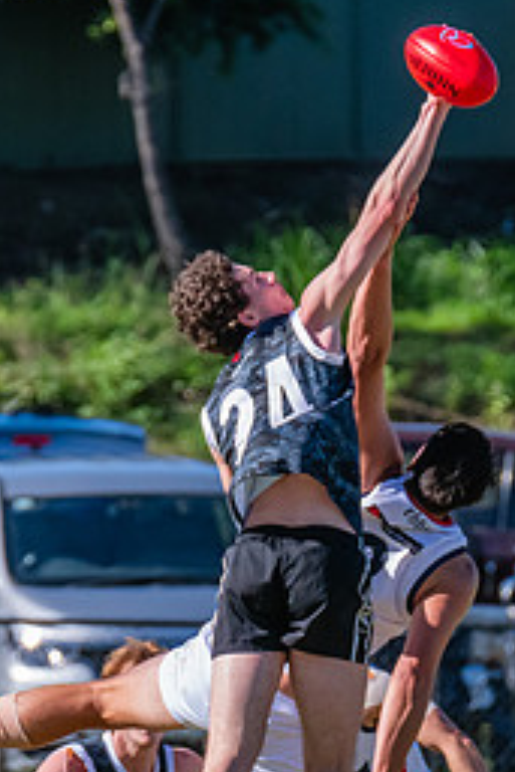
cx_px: 394
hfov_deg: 1.0
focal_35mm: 1315
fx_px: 28177
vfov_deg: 1.6
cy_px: 587
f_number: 11
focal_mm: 460
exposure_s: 1/1600
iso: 1600
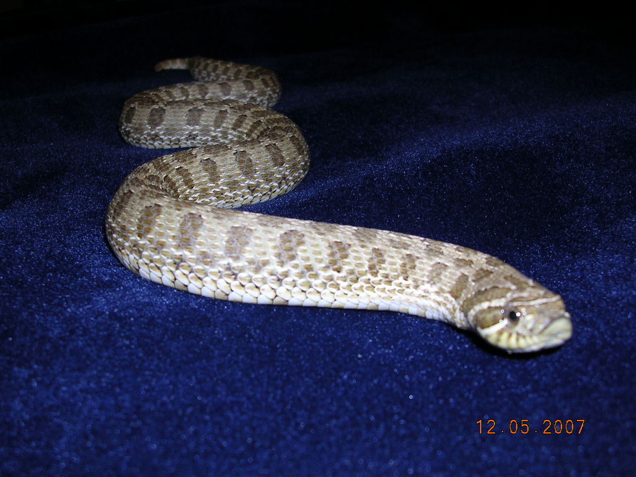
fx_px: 698
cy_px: 238
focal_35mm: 38
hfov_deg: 49.0
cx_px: 318
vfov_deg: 37.7
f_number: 2.8
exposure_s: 1/60.1
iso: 50
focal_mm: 5.8
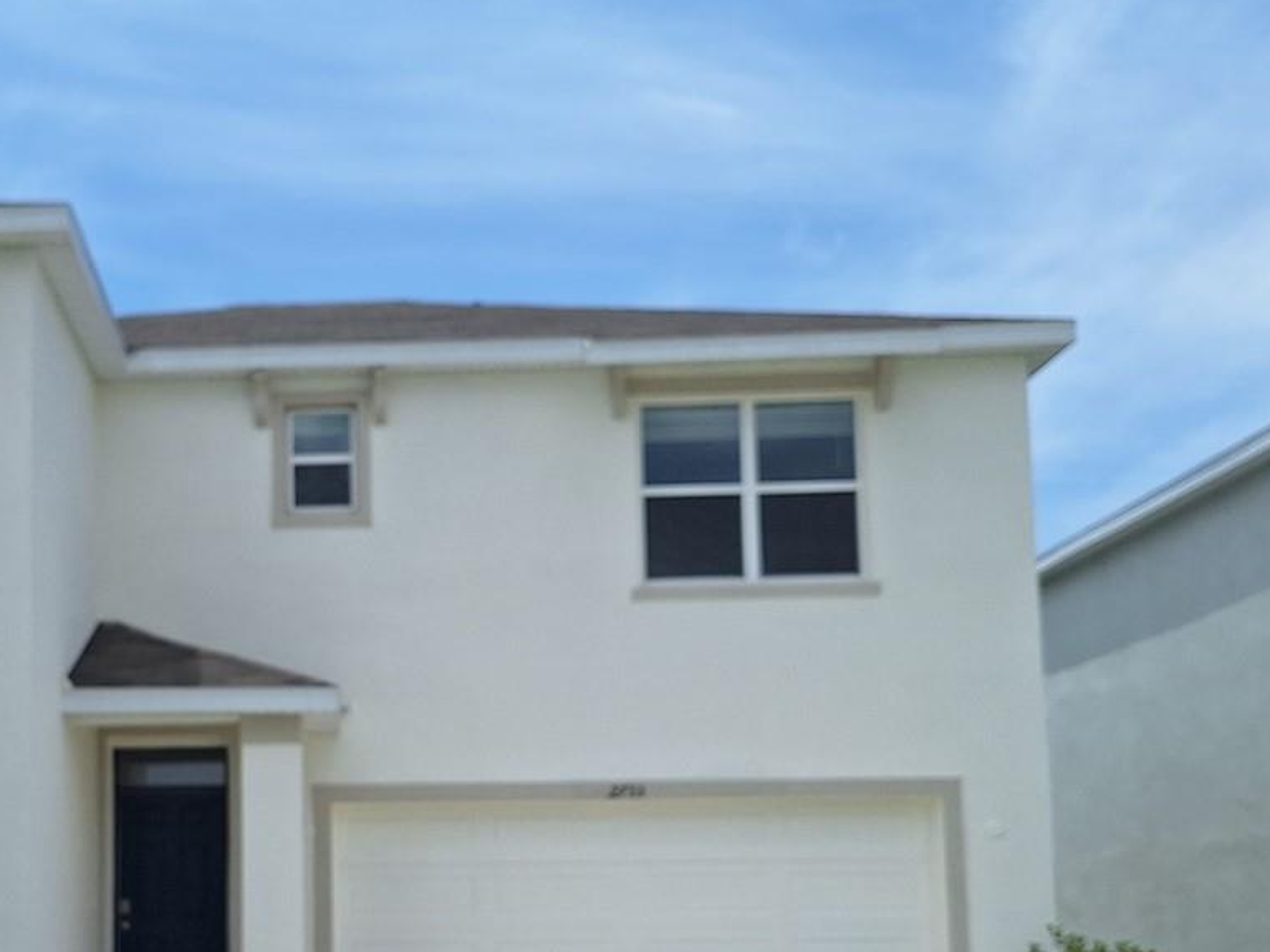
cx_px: 242
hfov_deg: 38.1
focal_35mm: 48
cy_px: 705
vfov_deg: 29.8
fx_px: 1761
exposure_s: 1/3690
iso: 40
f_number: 1.8
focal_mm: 5.54
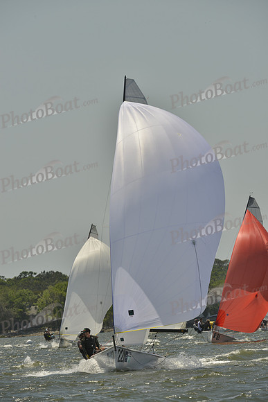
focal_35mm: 300
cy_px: 201
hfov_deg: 4.6
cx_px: 134
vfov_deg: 6.9
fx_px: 3348
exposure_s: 1/1250
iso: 280
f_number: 10
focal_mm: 300
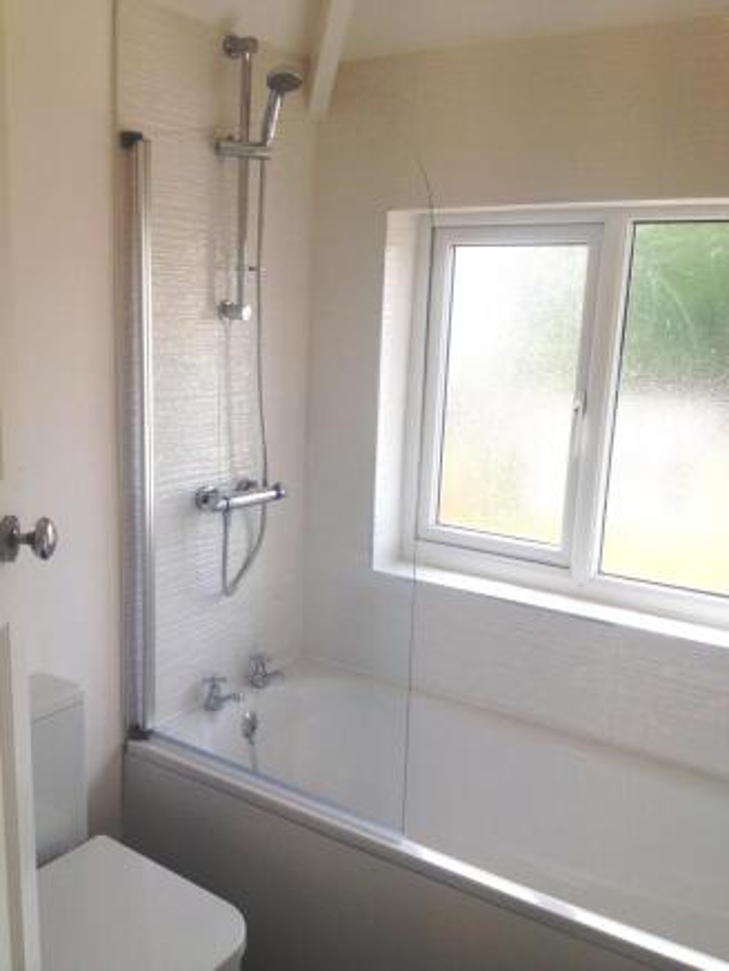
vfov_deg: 52.6
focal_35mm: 35
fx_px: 982
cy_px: 486
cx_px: 364
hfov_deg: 40.7
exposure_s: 1/289
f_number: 2.4
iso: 50
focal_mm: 4.28
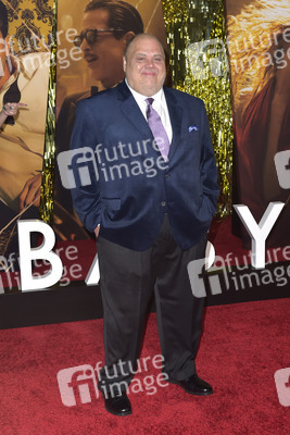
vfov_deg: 39.6
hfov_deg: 27.0
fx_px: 604
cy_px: 218
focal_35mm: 50
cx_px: 145
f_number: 6.3
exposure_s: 1/250
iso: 1250
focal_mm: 50
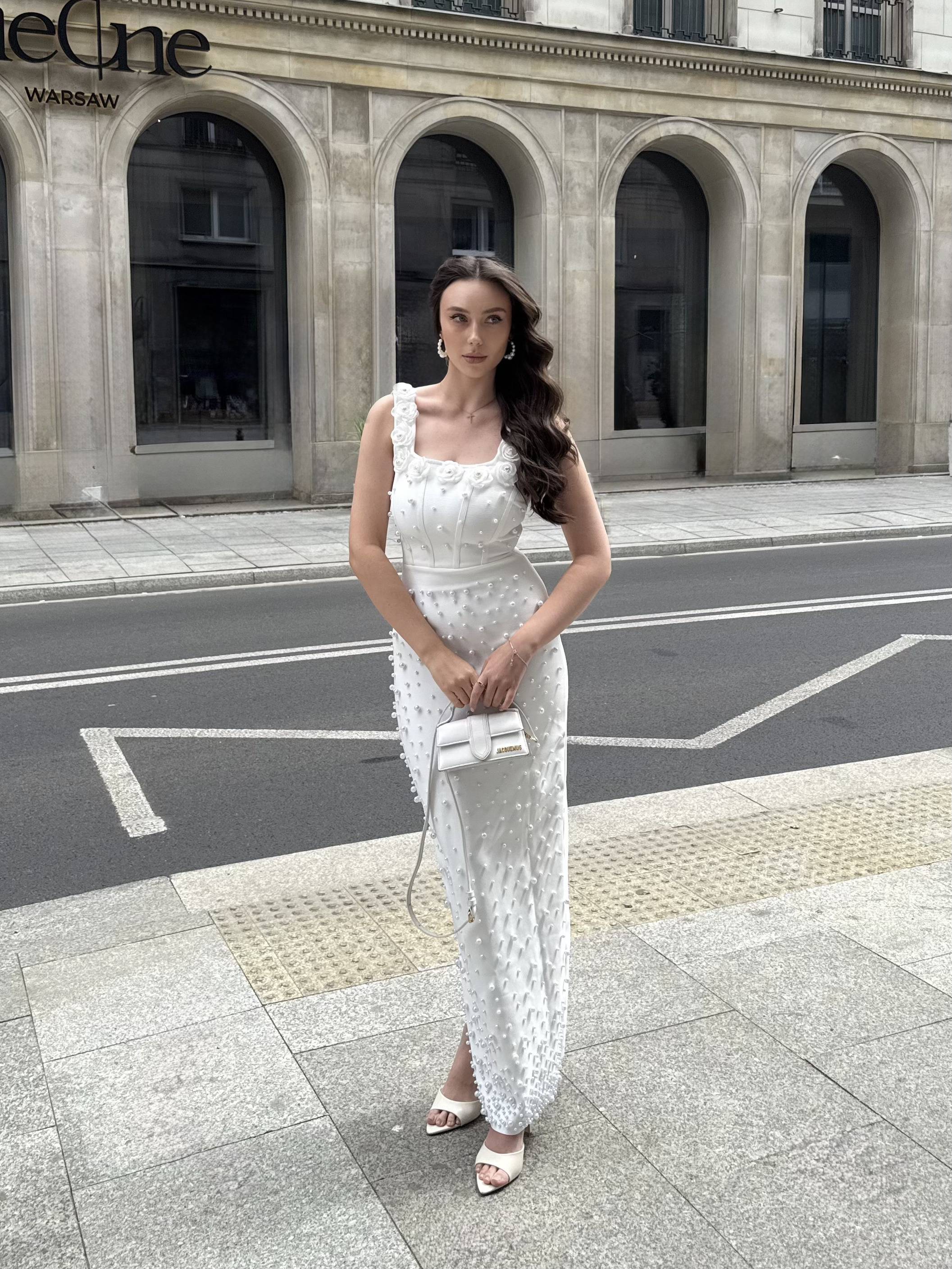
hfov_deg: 56.8
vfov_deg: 71.6
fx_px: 880
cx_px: 476
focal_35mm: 24
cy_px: 634
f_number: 1.78
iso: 80
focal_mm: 6.76
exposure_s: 1/1901
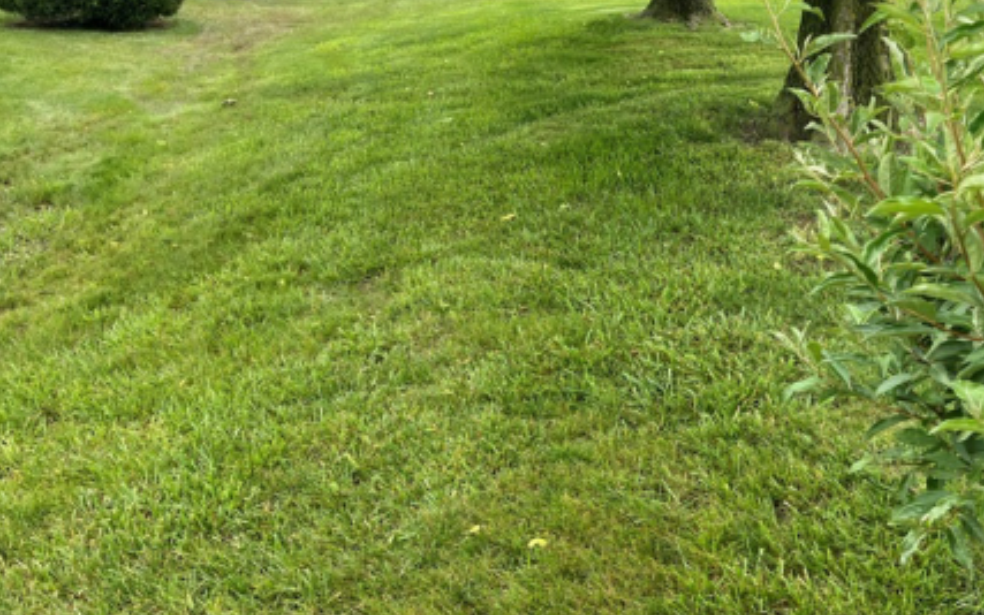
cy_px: 152
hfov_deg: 46.2
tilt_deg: -11.1
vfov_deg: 29.4
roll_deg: +1.6
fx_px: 1153
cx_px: 515
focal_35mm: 43
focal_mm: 5.1
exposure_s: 1/437
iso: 50
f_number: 1.6
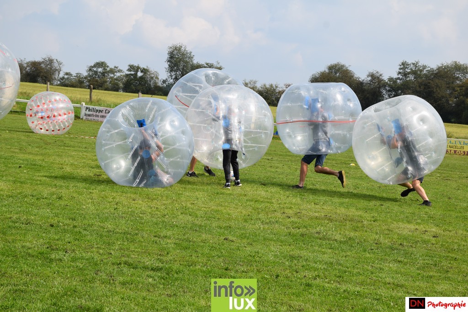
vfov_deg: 14.7
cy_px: 156
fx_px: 1209
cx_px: 234
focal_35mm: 93
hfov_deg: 21.9
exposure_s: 1/400
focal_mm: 62
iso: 200
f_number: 10
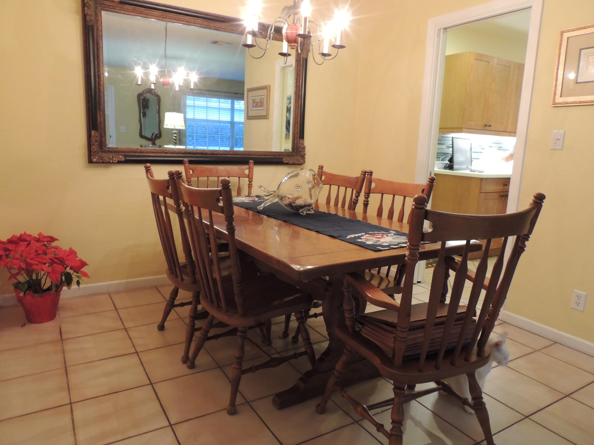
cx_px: 297
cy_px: 222
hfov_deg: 71.6
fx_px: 412
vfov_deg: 56.8
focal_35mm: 24
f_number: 3.7
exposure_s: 1/10
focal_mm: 4.3
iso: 400
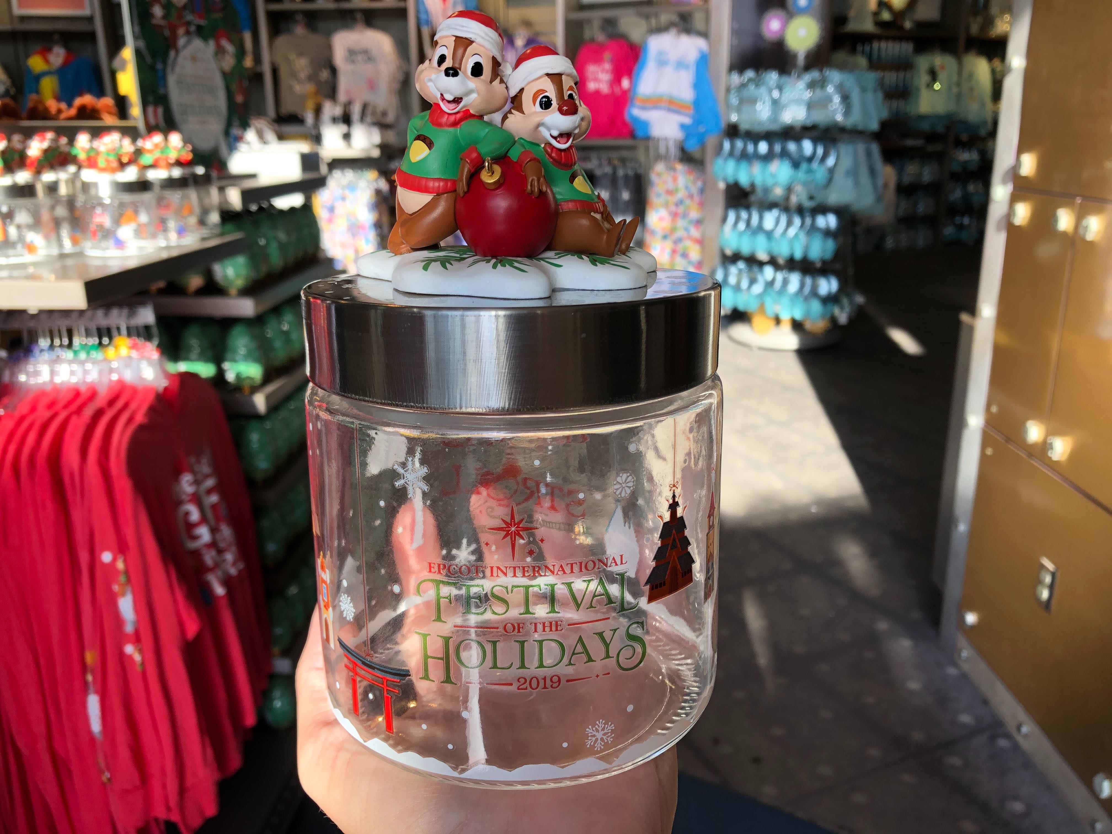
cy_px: 417
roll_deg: -0.5
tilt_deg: -18.3
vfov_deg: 49.7
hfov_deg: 63.4
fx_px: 899
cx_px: 556
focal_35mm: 28
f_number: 1.8
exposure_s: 1/120
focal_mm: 3.99
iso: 32
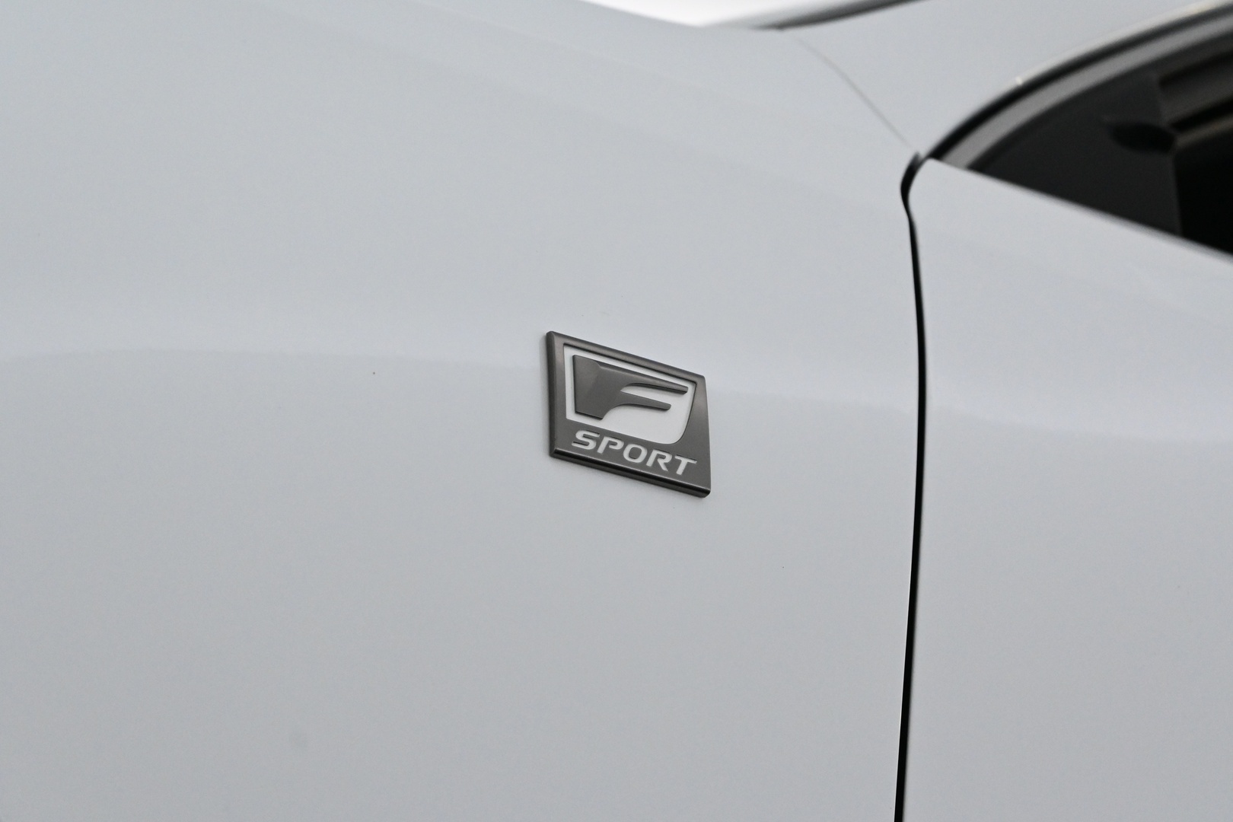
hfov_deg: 27.0
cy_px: 411
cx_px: 616
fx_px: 2569
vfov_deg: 18.2
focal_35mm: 75
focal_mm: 50
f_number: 6.3
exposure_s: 1/80
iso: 3200
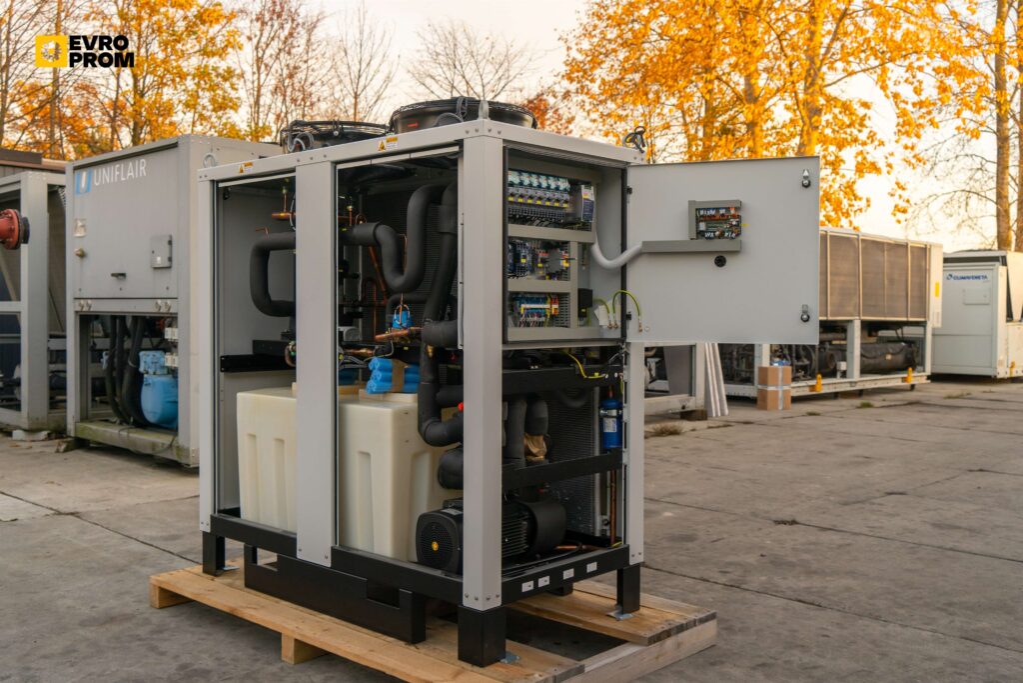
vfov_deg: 40.0
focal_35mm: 33
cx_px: 512
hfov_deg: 57.2
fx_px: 938
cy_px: 342
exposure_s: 1/125
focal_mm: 33
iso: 200
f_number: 5
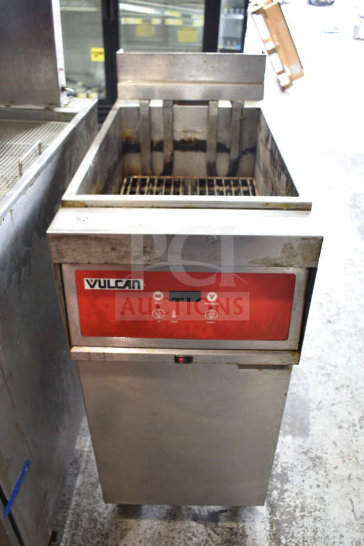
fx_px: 455
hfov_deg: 43.6
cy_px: 273
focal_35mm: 30
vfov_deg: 61.9
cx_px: 182
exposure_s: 1/30
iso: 280
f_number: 3.8
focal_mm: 20
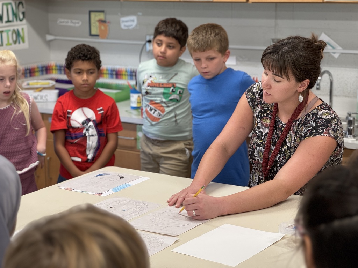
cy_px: 134
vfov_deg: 19.1
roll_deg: +1.6
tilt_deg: -12.1
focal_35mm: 77
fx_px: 796
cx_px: 179
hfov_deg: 25.3
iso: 200
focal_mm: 9
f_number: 2.8
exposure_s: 1/60
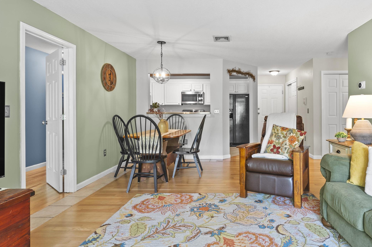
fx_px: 227
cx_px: 222
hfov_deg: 77.8
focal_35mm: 22
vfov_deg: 57.0
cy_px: 110
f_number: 7.1
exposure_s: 2
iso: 250
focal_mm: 15
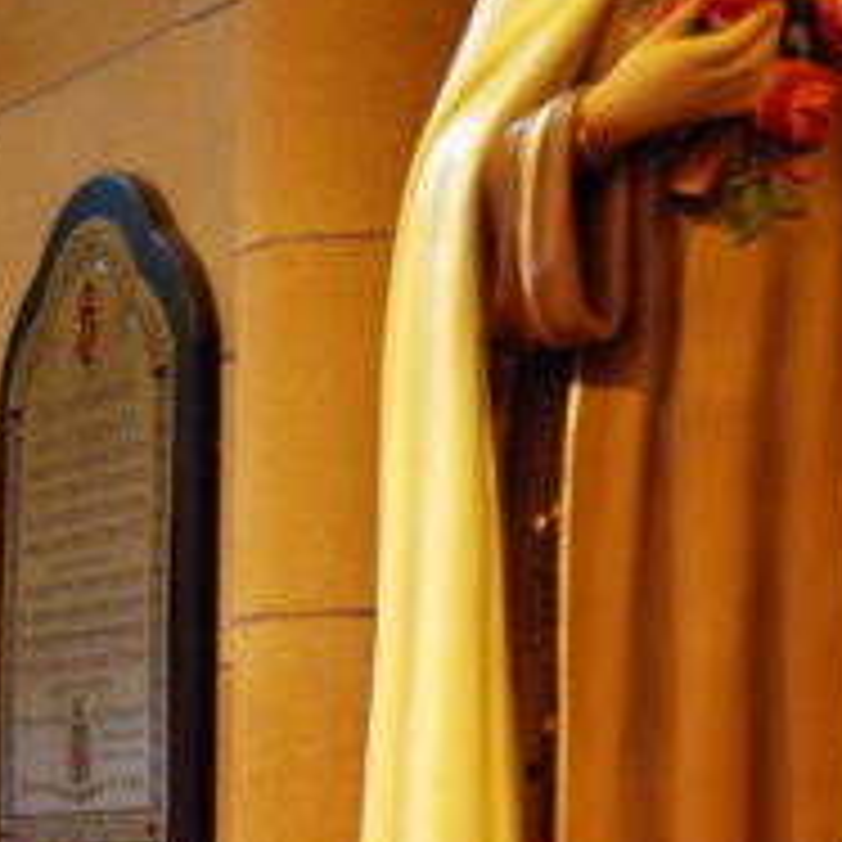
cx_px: 718
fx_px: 4128
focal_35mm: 150
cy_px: 450
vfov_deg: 11.6
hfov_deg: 11.6
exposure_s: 1/5
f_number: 4.5
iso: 1000
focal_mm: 44
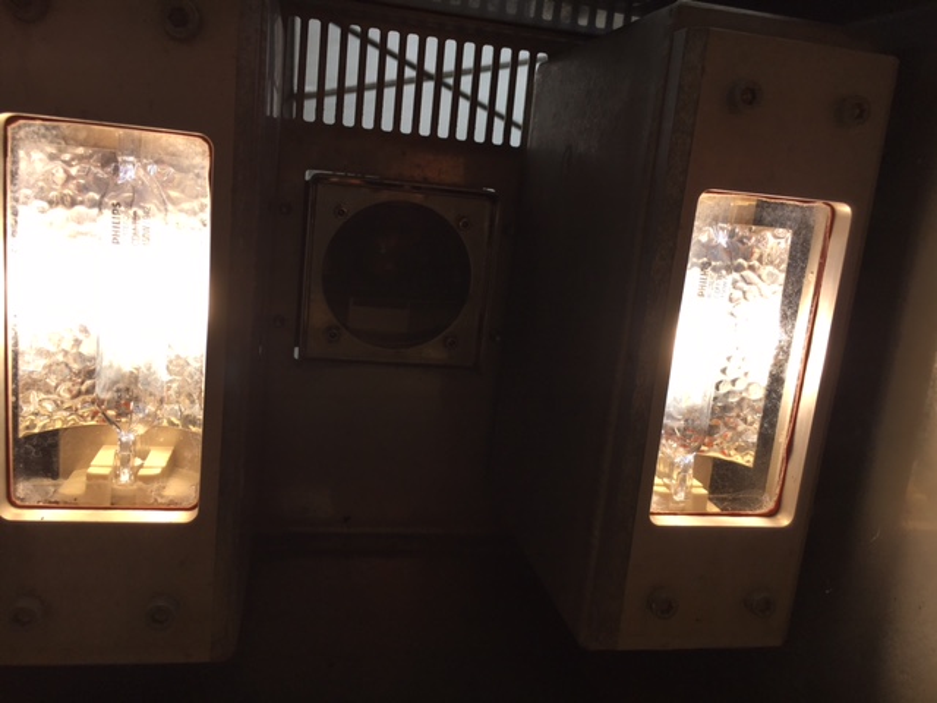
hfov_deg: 61.7
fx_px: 785
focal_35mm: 29
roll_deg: +3.4
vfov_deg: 48.2
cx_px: 468
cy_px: 352
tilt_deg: +38.5
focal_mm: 4.15
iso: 25
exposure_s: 1/5128
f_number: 2.2
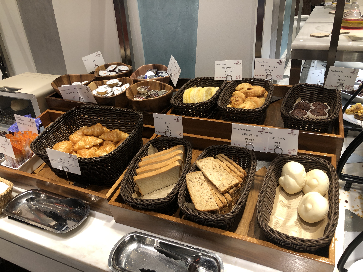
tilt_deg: -27.9
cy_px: 136
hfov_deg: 63.4
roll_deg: +1.9
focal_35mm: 28
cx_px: 182
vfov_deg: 49.7
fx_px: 294
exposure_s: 1/68
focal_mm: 3.99
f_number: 1.8
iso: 40
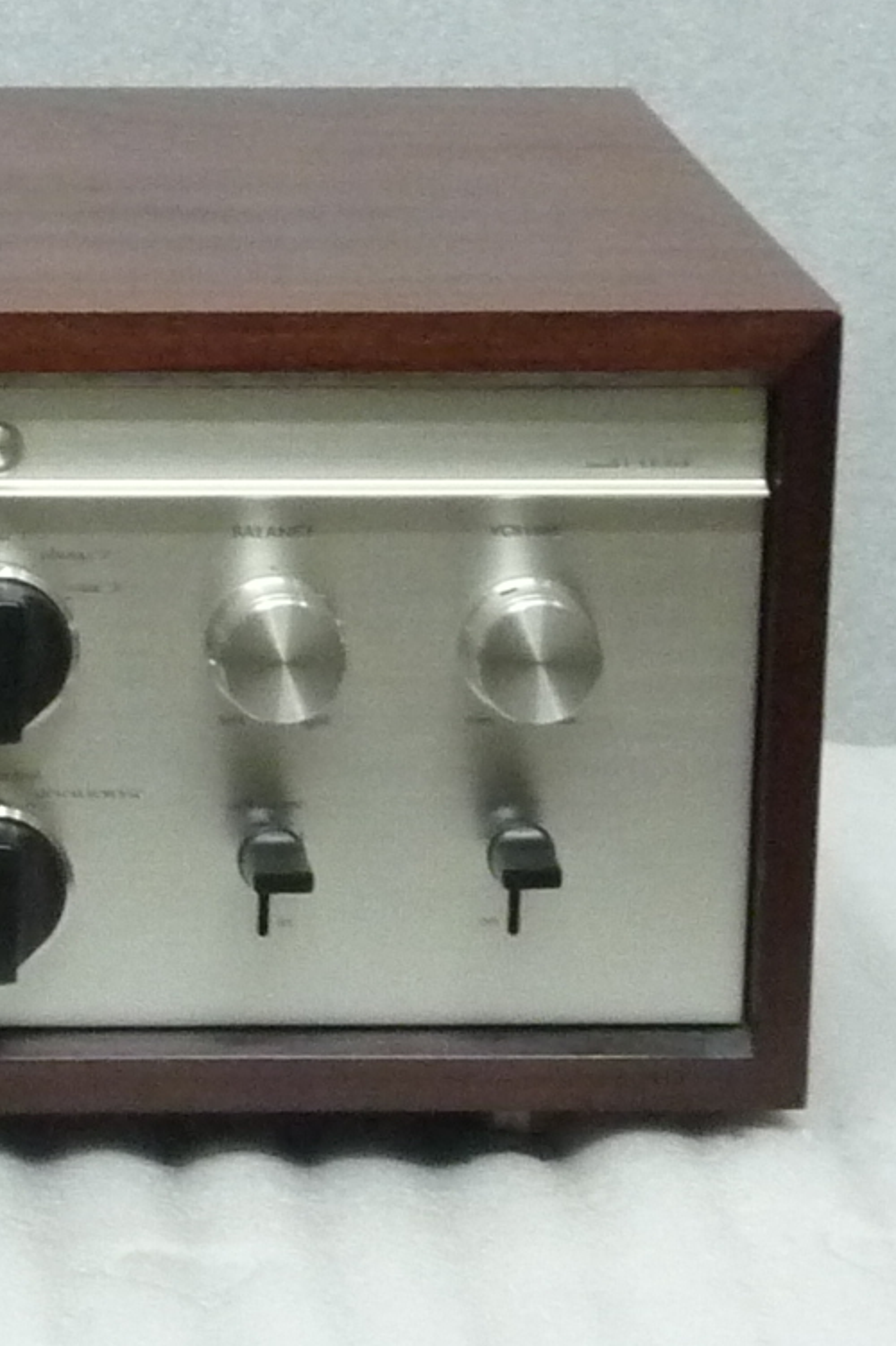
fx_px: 8781
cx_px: -265
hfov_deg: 5.8
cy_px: 792
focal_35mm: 235
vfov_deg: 8.8
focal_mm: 9.7
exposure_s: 1/25
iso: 400
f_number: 3.9
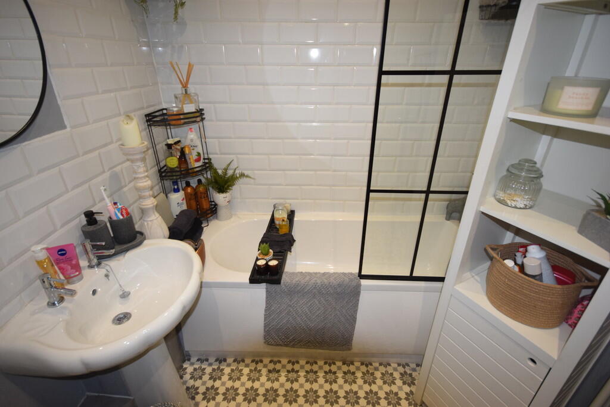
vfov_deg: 69.7
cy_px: 204
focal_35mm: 17
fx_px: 292
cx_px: 305
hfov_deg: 92.4
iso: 800
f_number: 5
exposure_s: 1/100
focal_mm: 11.5
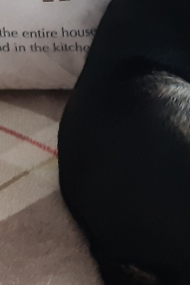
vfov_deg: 16.2
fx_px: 974
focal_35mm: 123
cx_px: 267
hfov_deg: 10.8
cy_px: -15
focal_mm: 3.92
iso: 500
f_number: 1.7
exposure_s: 1/25
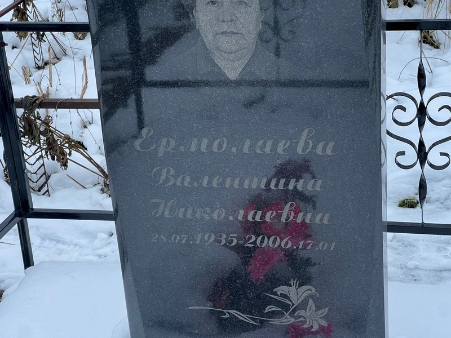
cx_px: 226
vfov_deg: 19.1
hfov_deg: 25.3
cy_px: 169
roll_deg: +4.9
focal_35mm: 77
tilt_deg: -23.4
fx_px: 1003
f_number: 2.8
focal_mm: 9
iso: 200
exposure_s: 1/67
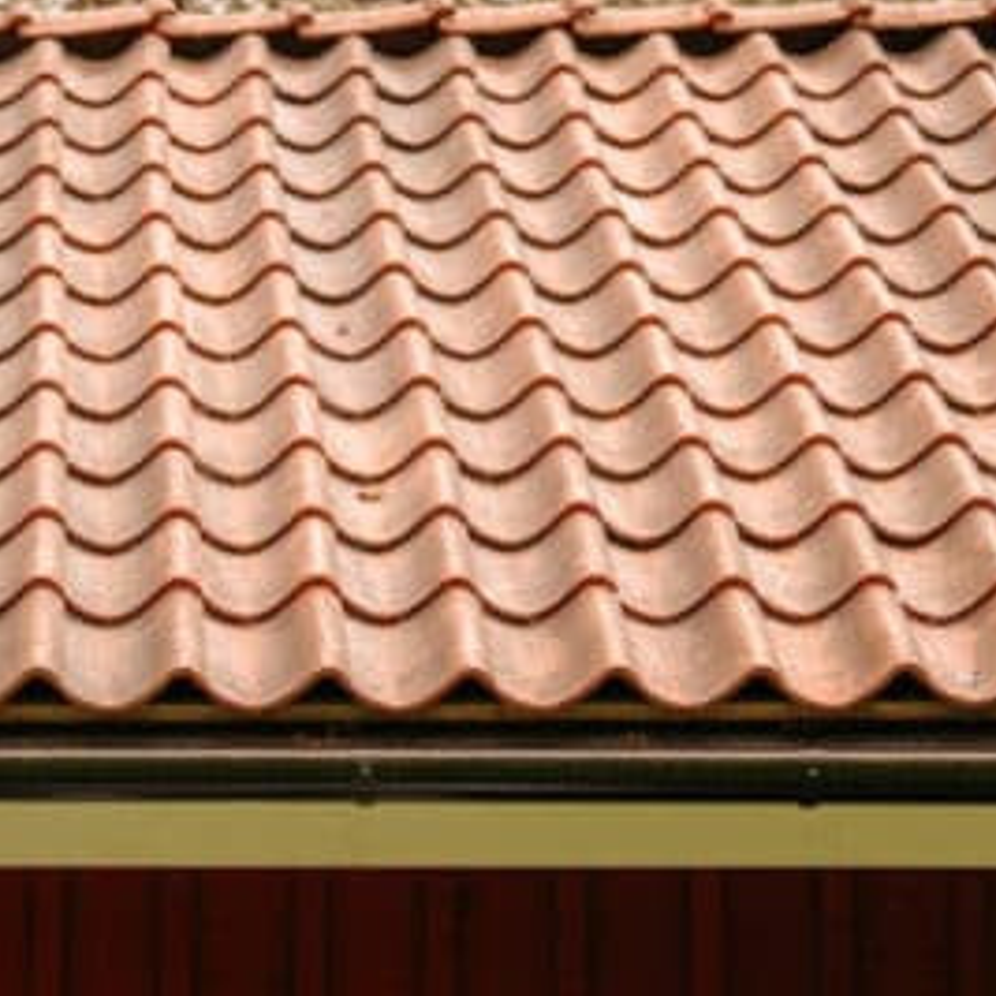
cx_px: -17
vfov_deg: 10.4
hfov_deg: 10.6
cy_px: 1447
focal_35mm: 163
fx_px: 5306
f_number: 1.8
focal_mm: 50
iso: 250
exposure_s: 1/4000
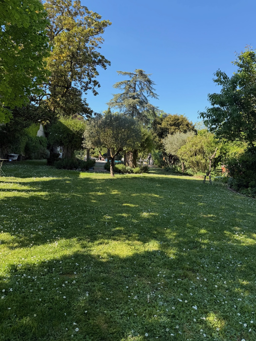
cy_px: 170
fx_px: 237
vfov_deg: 71.6
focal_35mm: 24
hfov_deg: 56.8
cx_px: 128
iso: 80
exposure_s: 1/1156
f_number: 1.78
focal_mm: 6.76
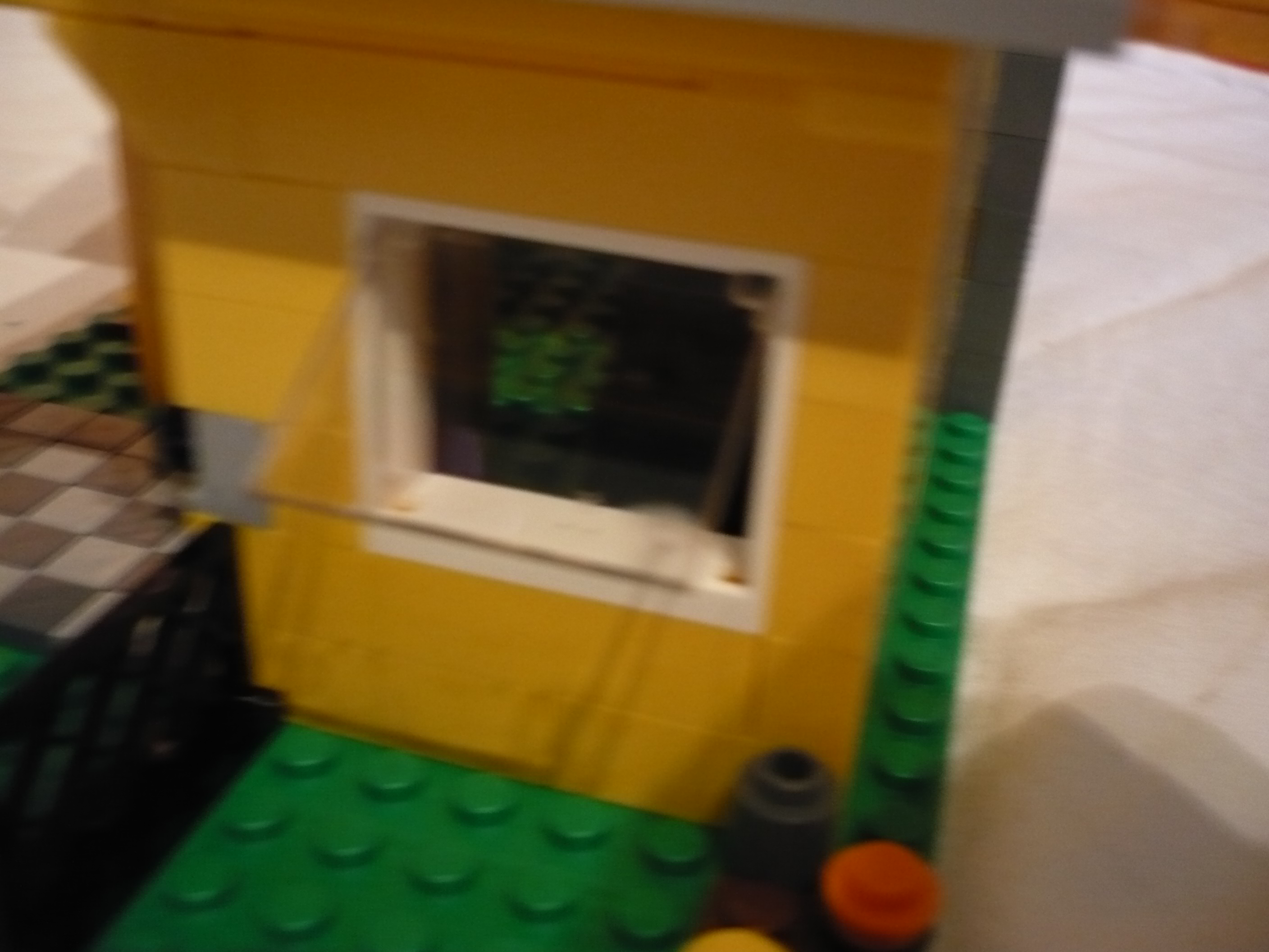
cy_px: 476
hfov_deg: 52.6
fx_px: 1283
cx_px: 634
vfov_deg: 40.7
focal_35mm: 35
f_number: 2.8
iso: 320
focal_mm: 5.8
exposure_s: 1/8
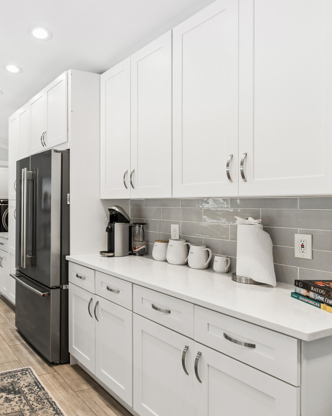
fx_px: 319
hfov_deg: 49.9
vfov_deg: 66.0
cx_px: 45
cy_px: 203
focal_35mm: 26
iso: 200
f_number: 9
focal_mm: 12
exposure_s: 1/13
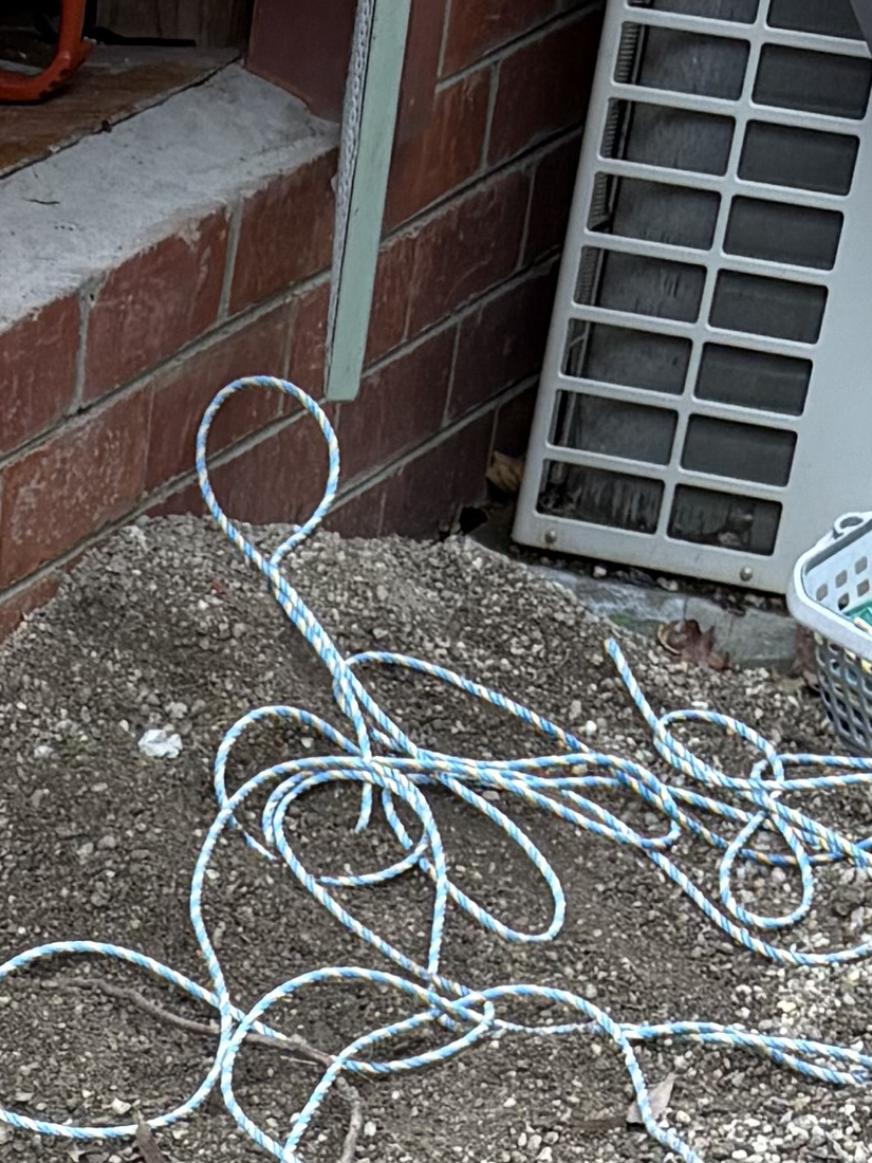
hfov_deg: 10.5
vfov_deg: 12.4
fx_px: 4534
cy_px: 2502
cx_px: -589
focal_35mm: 135
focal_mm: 5.96
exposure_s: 1/122
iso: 125
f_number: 1.6
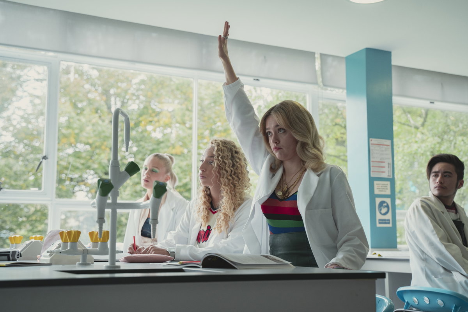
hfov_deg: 41.1
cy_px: 156
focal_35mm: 48
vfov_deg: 28.1
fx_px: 624
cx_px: 234
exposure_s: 1/250
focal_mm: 48
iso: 1250
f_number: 4
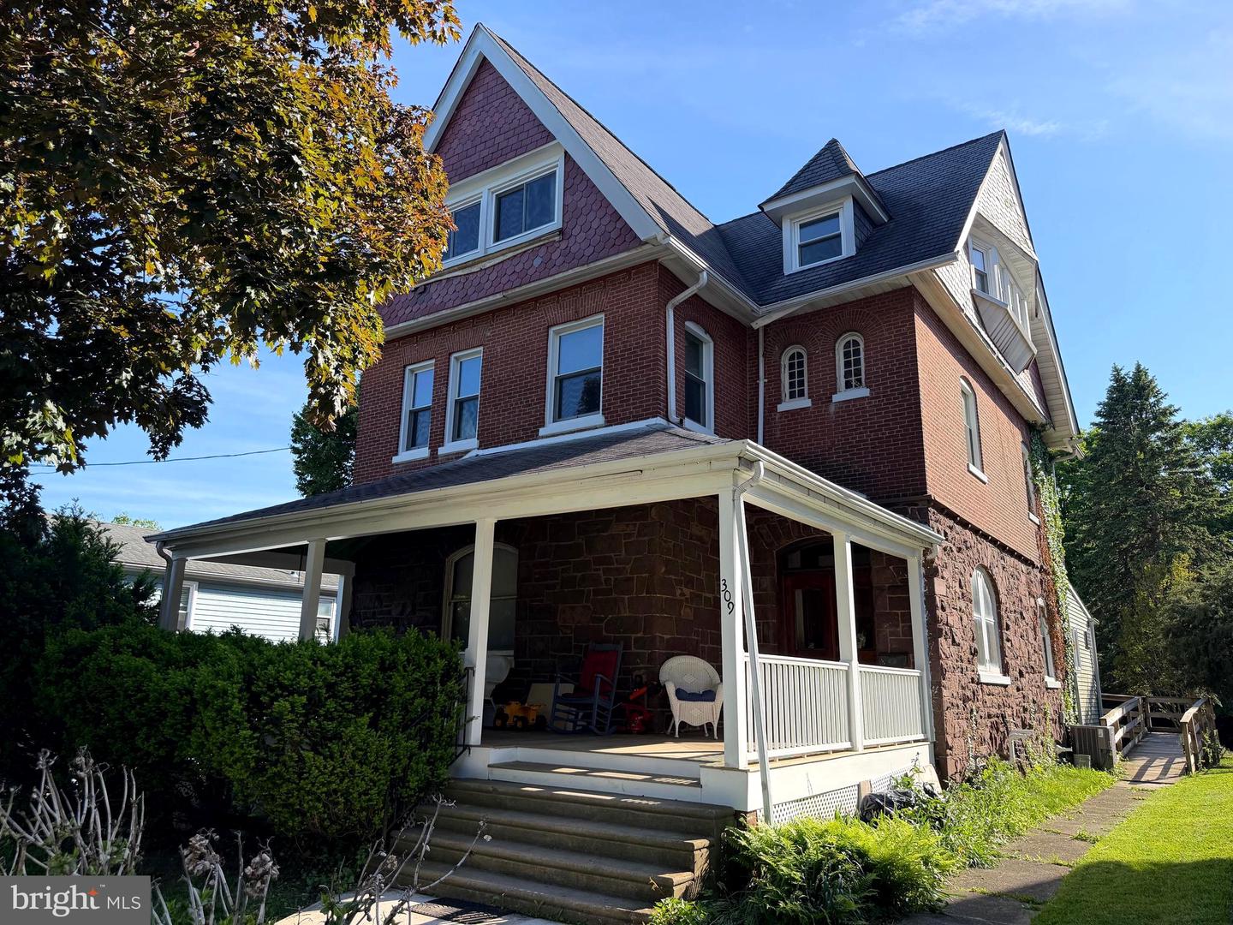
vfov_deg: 56.8
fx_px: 855
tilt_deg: +13.9
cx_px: 616
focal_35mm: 24
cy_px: 462
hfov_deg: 71.6
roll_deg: -0.5
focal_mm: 6.76
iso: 100
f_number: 1.78
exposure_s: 1/2232
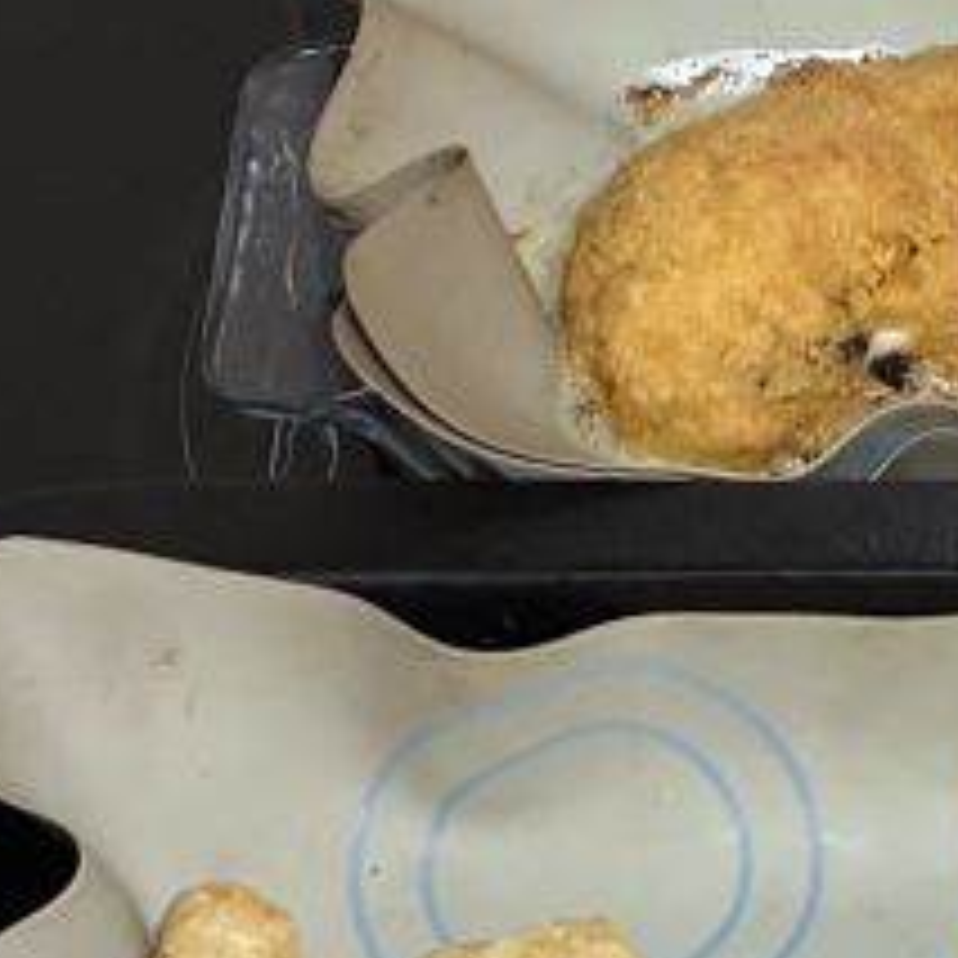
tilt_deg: -44.6
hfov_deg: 9.0
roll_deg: +1.5
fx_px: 6012
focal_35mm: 192
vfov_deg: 9.1
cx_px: 1133
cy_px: 783
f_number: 2.8
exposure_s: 1/34
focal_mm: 9
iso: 500
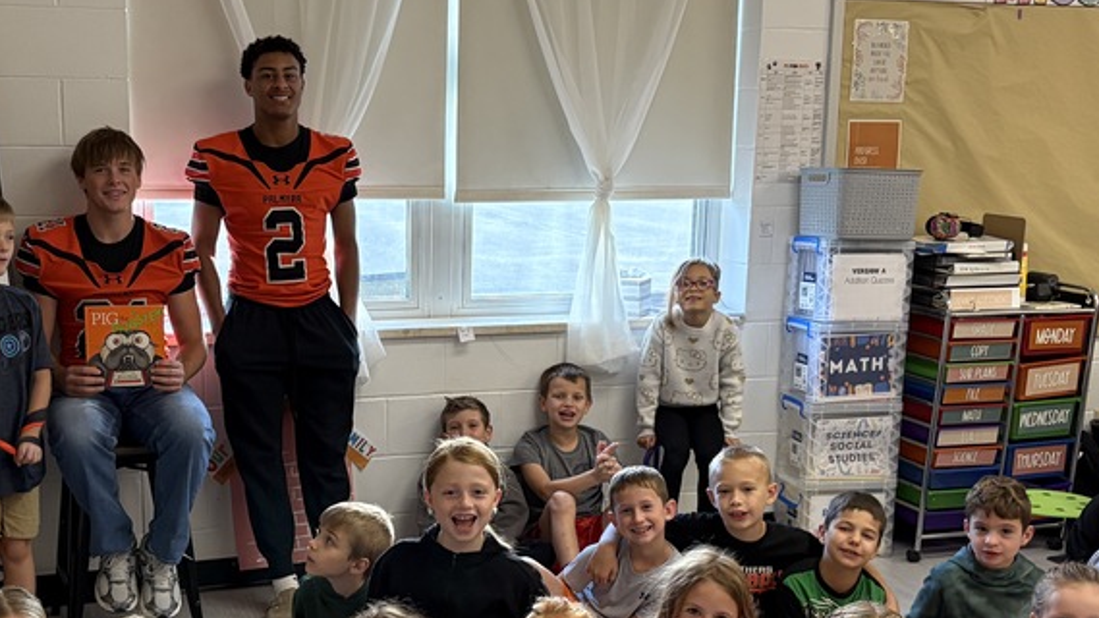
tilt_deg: -10.7
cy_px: 407
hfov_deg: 40.3
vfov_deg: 23.4
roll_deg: -0.2
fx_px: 1486
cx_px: 417
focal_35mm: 51
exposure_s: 1/60
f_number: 1.6
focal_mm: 5.96
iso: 250
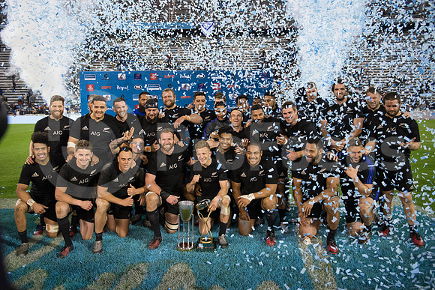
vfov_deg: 45.0
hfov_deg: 63.6
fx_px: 350
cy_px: 145
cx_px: 218
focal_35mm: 29
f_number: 2.8
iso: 4500
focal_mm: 29
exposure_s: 1/1000
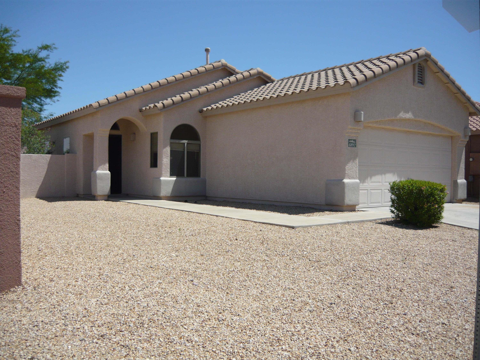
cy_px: 180
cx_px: 240
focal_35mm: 33
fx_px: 458
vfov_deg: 42.9
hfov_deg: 55.4
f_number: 8
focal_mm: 5.5
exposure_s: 1/250
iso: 100
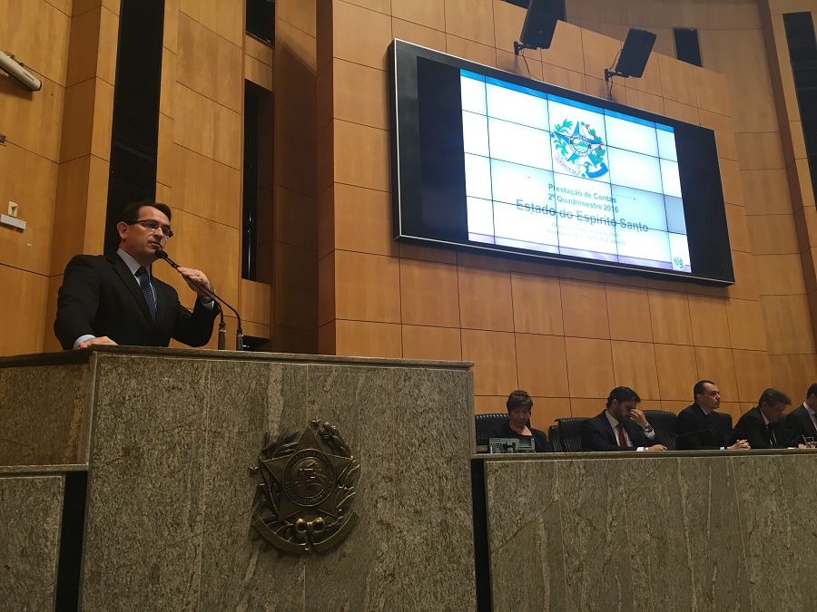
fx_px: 684
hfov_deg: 61.7
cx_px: 408
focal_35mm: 29
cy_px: 306
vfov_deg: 48.2
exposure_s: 1/30
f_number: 2.2
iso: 64
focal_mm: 4.15
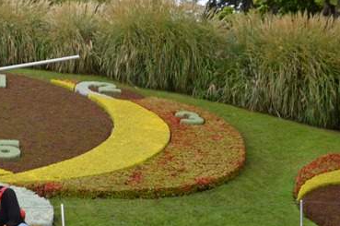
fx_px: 707
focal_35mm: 75
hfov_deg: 25.7
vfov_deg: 18.0
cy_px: 166
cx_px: 3
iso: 400
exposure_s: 1/80
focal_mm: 18
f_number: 4.5
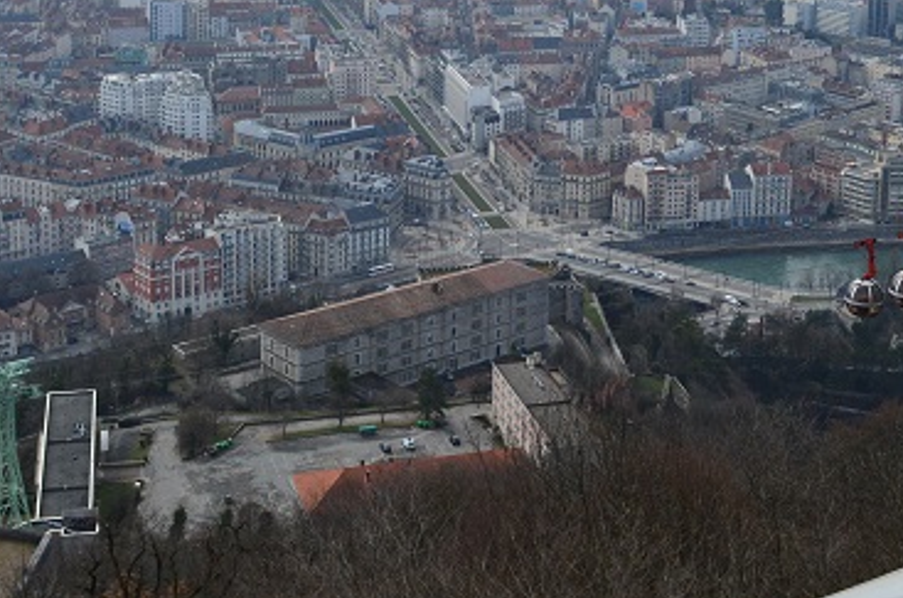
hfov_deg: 27.8
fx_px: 1802
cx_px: 652
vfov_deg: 18.3
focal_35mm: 72
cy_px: -14
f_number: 11
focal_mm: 22
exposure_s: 1/500
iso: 400
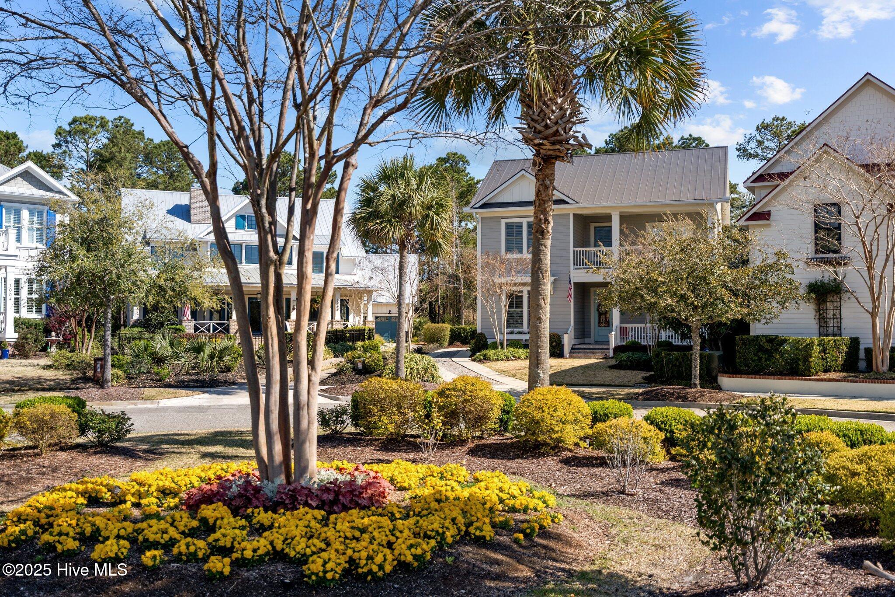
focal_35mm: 35
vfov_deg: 37.8
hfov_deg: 54.4
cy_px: 298
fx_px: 870
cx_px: 448
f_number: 4
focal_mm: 35
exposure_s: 1/1250
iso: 200
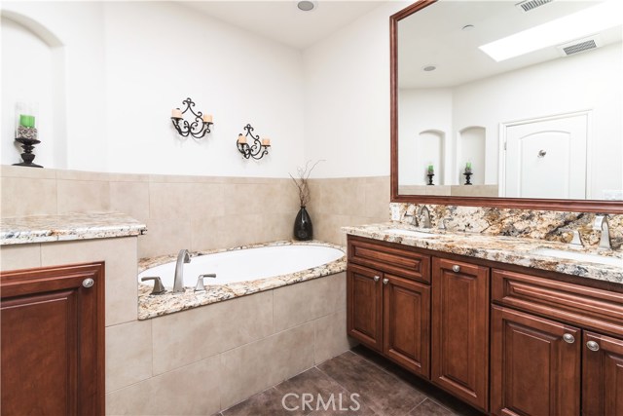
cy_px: 208
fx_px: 277
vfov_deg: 73.8
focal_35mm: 16
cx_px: 312
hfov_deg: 96.7
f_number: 8
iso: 400
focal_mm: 16
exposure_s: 1/30
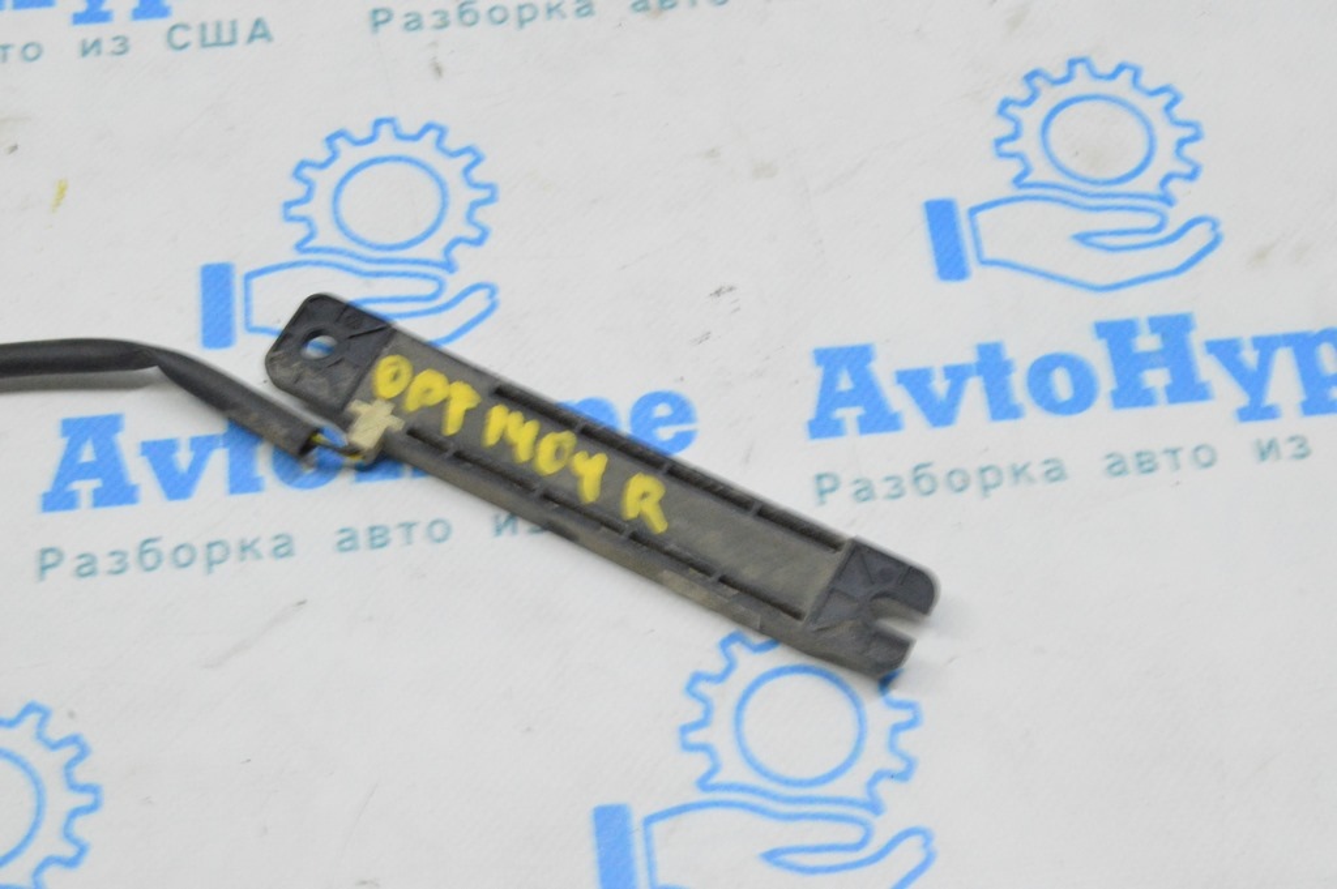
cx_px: 668
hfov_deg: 33.4
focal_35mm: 60
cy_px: 444
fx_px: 2226
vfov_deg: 22.6
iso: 6400
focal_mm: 40
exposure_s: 1/20
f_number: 20
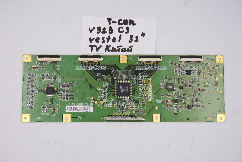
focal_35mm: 72
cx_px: 121
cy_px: 81
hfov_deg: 28.1
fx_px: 484
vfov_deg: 18.9
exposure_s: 1/125
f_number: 5.6
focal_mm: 27
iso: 200
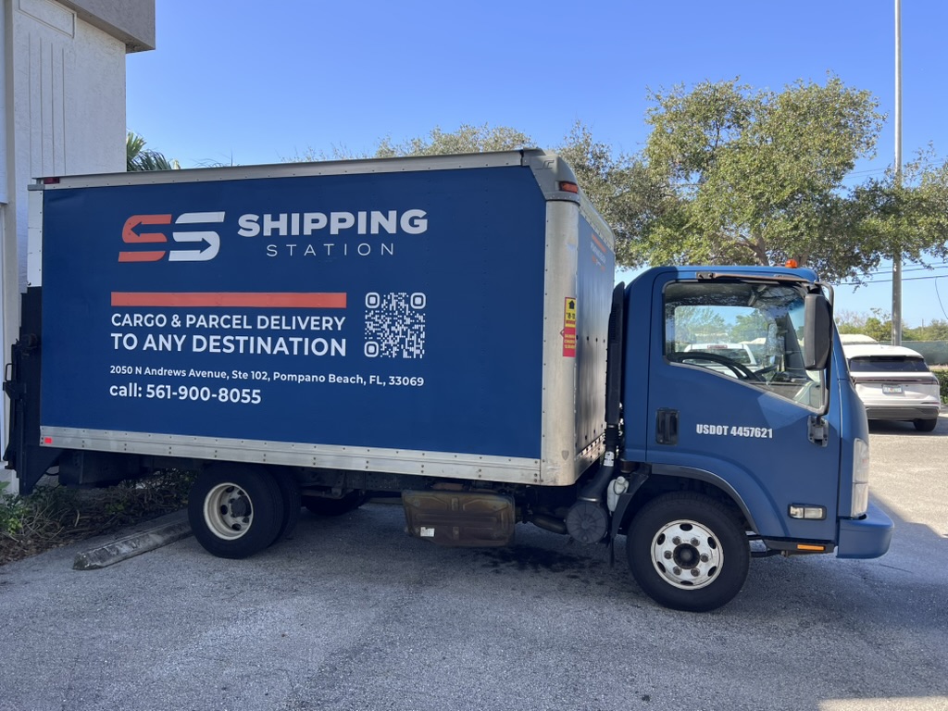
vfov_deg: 53.1
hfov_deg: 67.3
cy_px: 356
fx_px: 712
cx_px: 474
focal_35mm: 26
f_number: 1.5
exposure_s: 1/639
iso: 50
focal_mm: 5.7
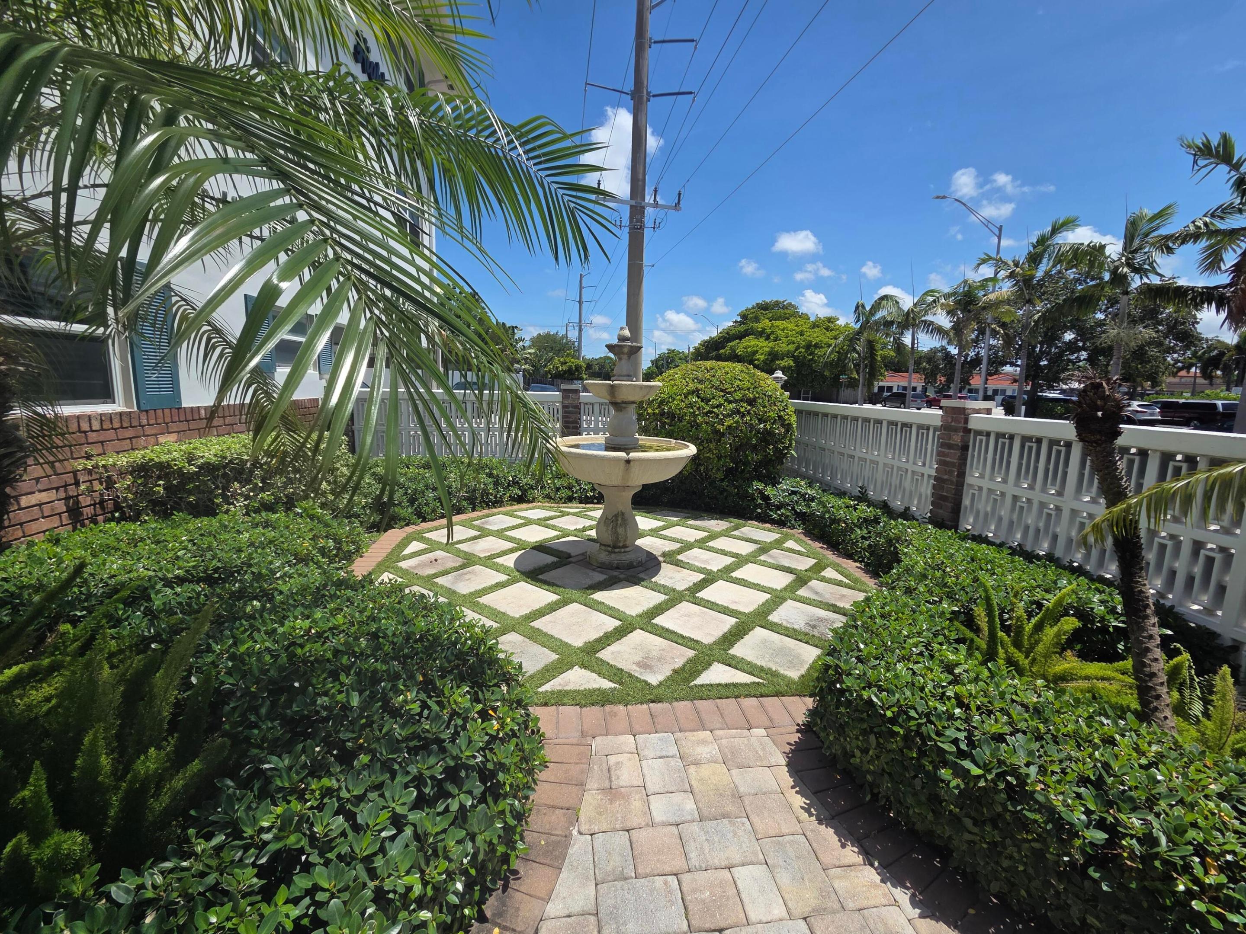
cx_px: 623
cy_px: 467
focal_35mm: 13
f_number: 2.2
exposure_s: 1/2333
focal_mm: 2.2
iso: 50
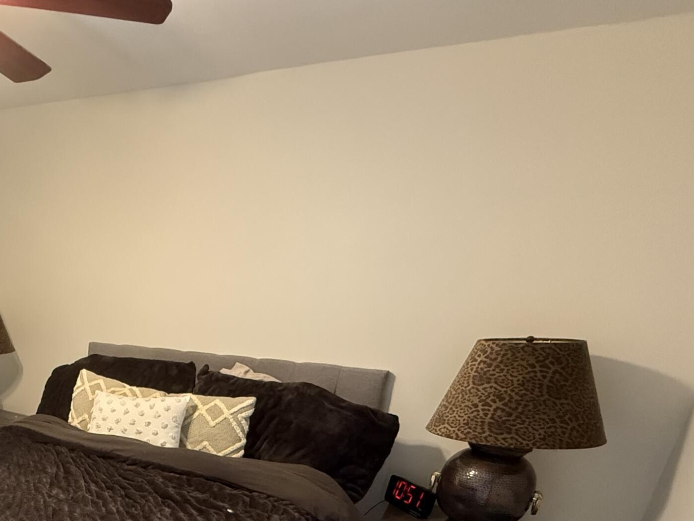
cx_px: 106
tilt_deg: -22.2
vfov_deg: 40.9
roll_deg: -2.5
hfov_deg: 54.3
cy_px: 520
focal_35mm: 30
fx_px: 601
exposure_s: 1/60
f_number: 2.2
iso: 800
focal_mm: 2.22
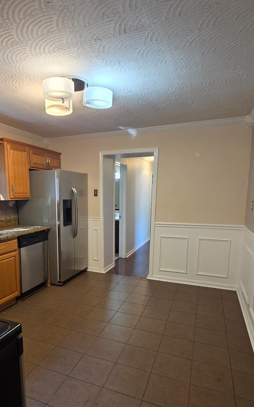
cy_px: 240
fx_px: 233
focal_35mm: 21
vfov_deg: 81.5
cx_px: 100
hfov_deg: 56.8
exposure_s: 1/60
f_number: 1.9
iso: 200
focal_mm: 2.2
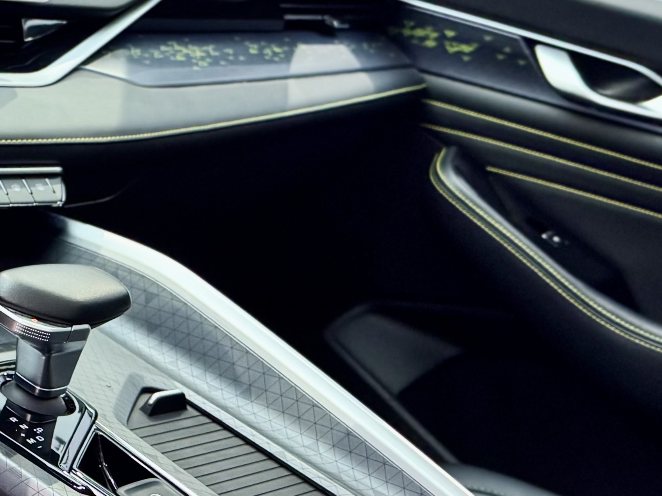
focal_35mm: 75
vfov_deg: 19.5
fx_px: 1434
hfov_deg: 22.9
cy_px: 147
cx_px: -213
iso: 200
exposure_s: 1/100
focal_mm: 6.76
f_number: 1.78
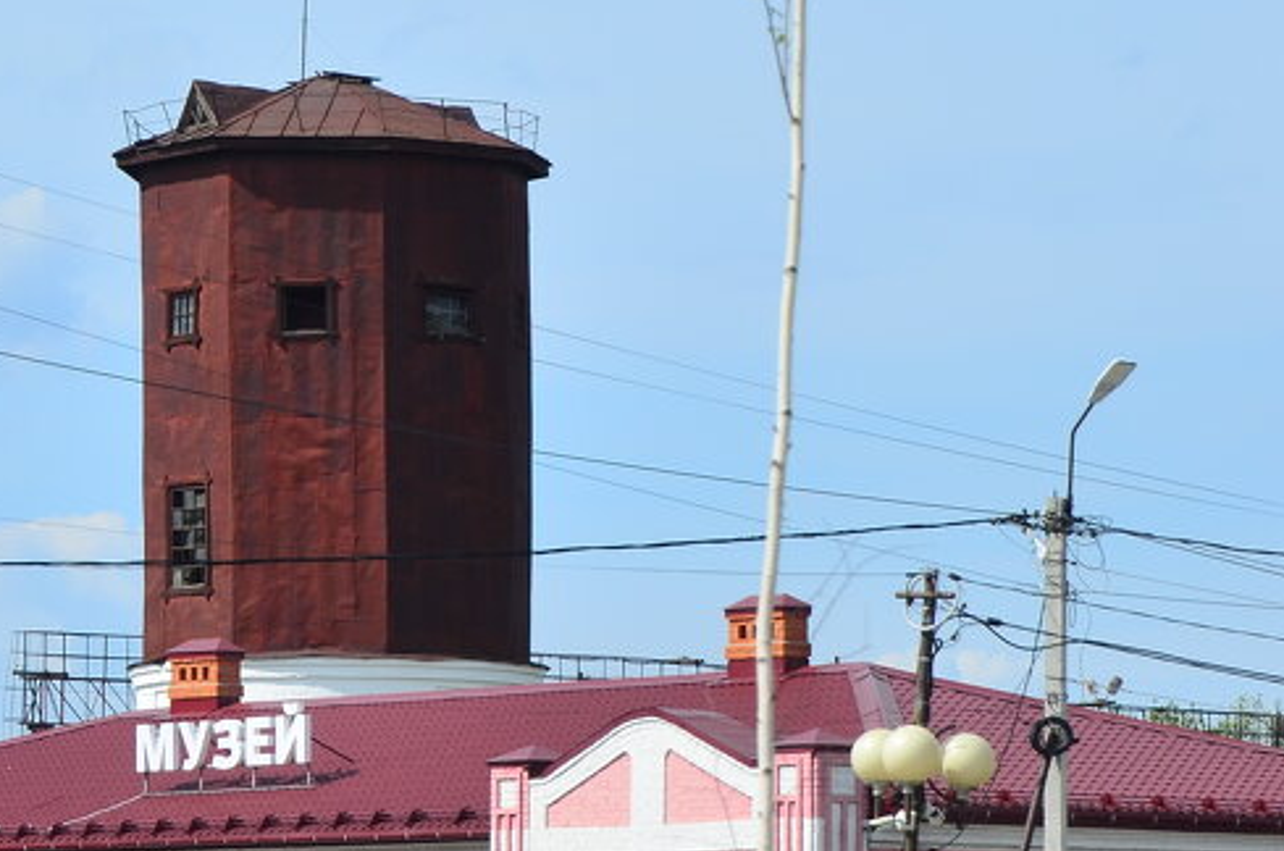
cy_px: 742
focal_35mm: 239
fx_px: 8516
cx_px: 339
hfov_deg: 8.6
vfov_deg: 5.7
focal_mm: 65
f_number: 6.3
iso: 100
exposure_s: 1/500
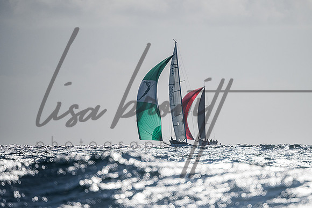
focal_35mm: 534
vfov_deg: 2.6
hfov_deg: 3.9
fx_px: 4629
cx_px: 198
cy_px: 86
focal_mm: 400
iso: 320
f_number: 6.3
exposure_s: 1/8000
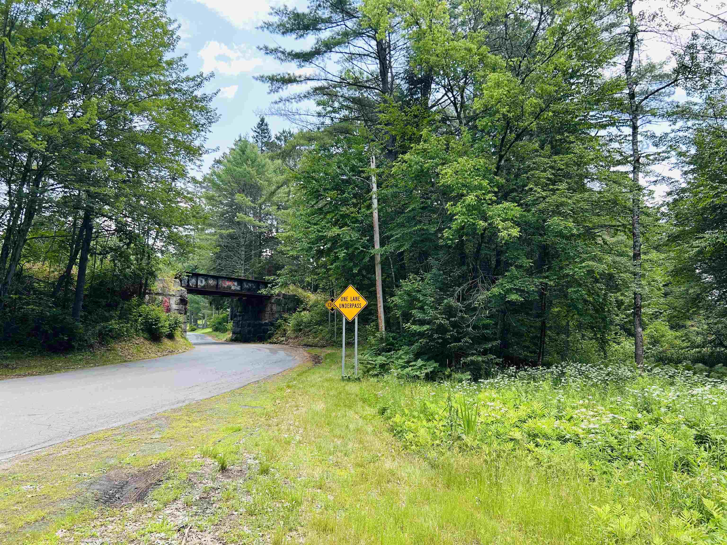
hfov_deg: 67.3
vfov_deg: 53.1
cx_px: 364
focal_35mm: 26
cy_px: 272
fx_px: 546
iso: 50
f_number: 1.5
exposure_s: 1/466
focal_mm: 5.7
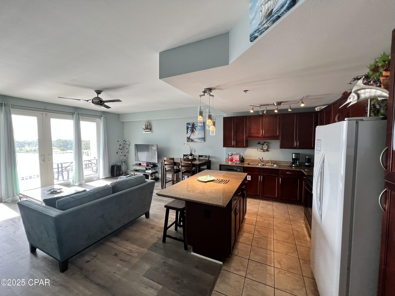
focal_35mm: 13
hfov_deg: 106.2
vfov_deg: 89.9
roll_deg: -0.4
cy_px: 148
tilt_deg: -4.0
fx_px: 148
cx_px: 198
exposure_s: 1/120
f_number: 1.8
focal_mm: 1.57
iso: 125
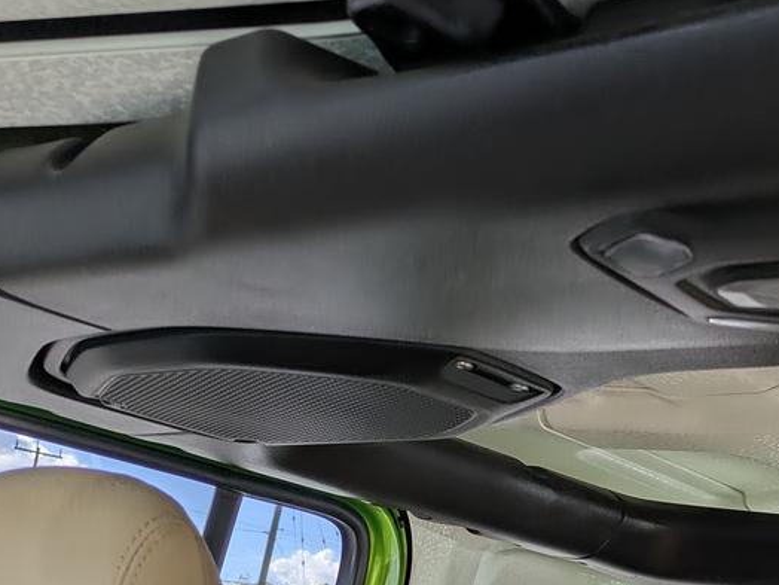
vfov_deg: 23.8
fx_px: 1373
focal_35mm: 61
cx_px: 515
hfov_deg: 31.4
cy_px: 445
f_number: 1.89
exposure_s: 1/342
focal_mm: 5.43
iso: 41
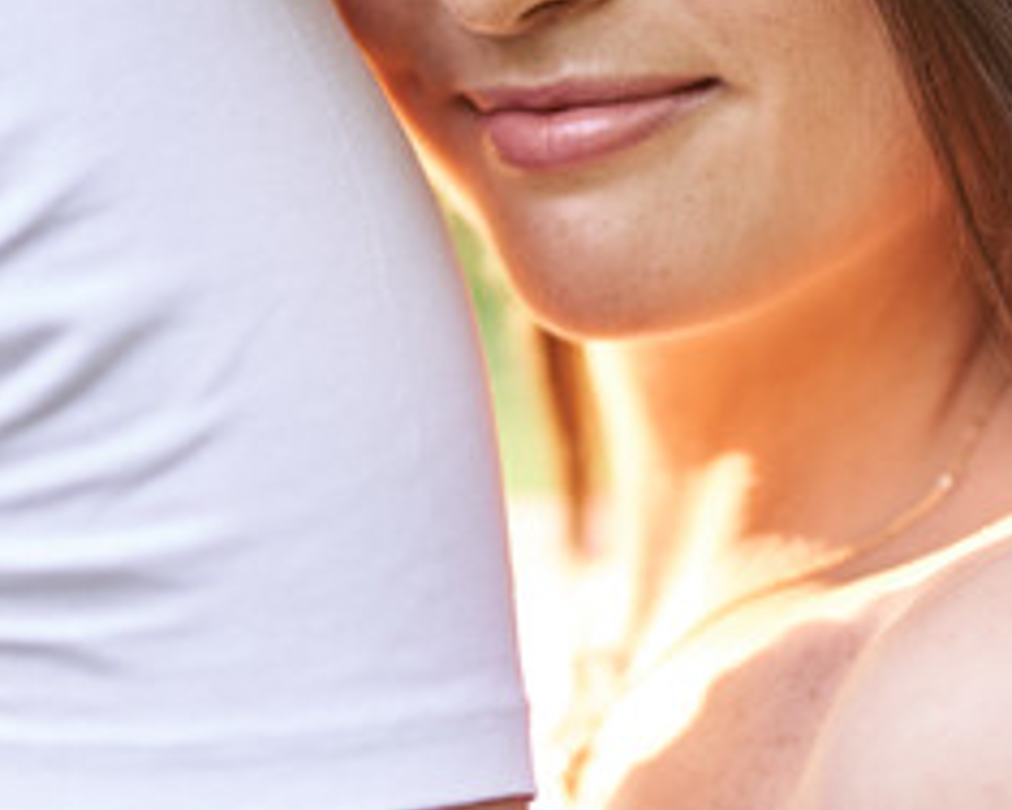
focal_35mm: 200
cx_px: 599
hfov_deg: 9.7
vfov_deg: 7.7
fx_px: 5990
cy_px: 67
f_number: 1.8
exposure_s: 1/200
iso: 200
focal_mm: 85
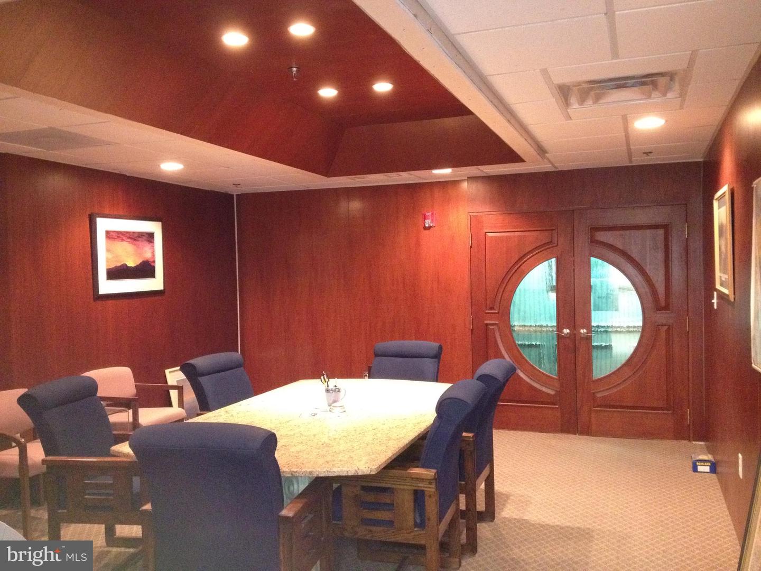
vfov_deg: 40.7
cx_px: 380
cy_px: 286
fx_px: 769
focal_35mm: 35
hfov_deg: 52.6
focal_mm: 4.28
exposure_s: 1/16
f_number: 2.4
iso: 800
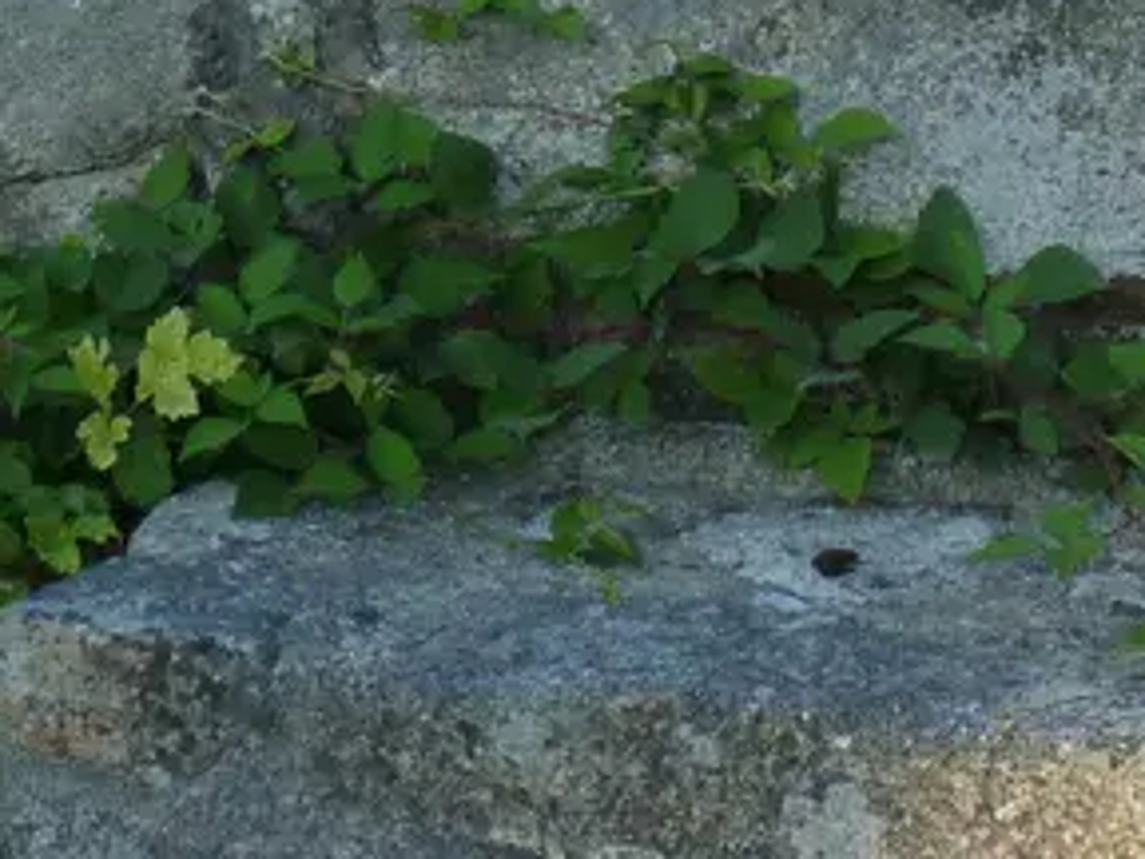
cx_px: 1395
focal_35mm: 191
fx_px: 6318
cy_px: -1042
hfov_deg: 10.2
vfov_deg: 7.4
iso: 125
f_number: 4.5
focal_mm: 7.6
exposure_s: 1/250
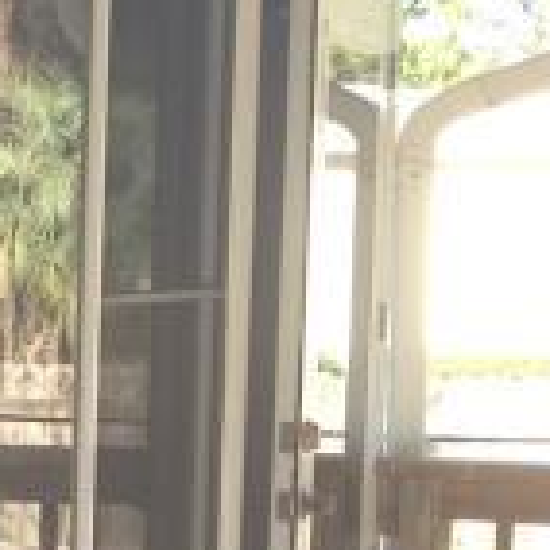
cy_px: 593
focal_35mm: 175
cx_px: -897
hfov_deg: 8.8
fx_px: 3146
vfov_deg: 9.9
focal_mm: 4.28
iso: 50
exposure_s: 1/234
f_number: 2.4
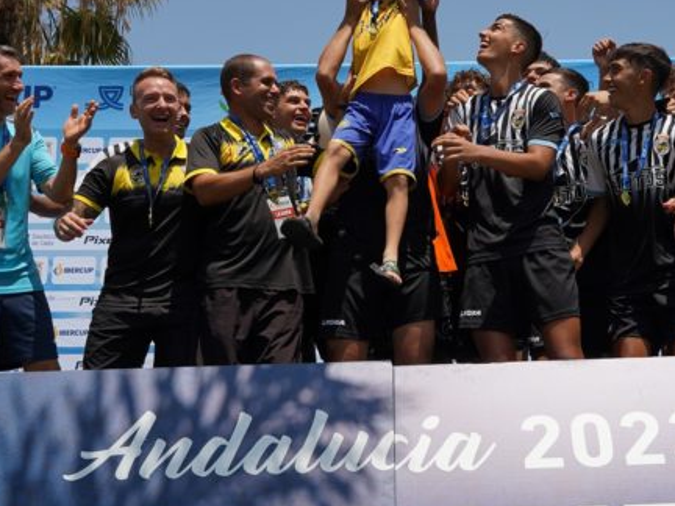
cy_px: 158
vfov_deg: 22.5
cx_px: 438
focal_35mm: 65
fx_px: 1267
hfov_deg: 29.7
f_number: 8
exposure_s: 1/640
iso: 160
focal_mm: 28
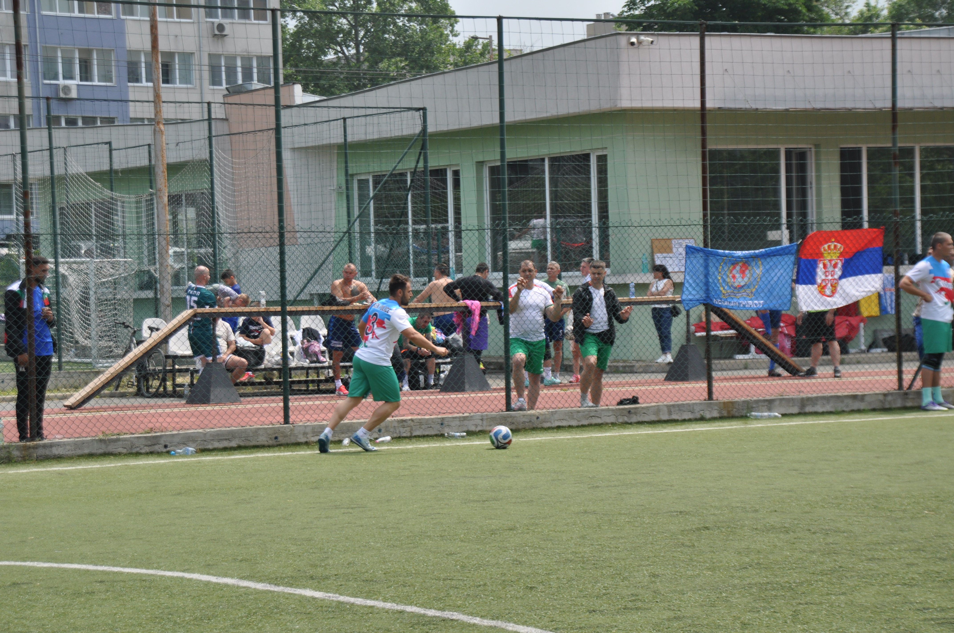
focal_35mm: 99
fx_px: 2620
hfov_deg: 20.6
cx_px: 477
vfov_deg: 13.8
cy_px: 316
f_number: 5.6
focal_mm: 66
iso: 200
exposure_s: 1/500
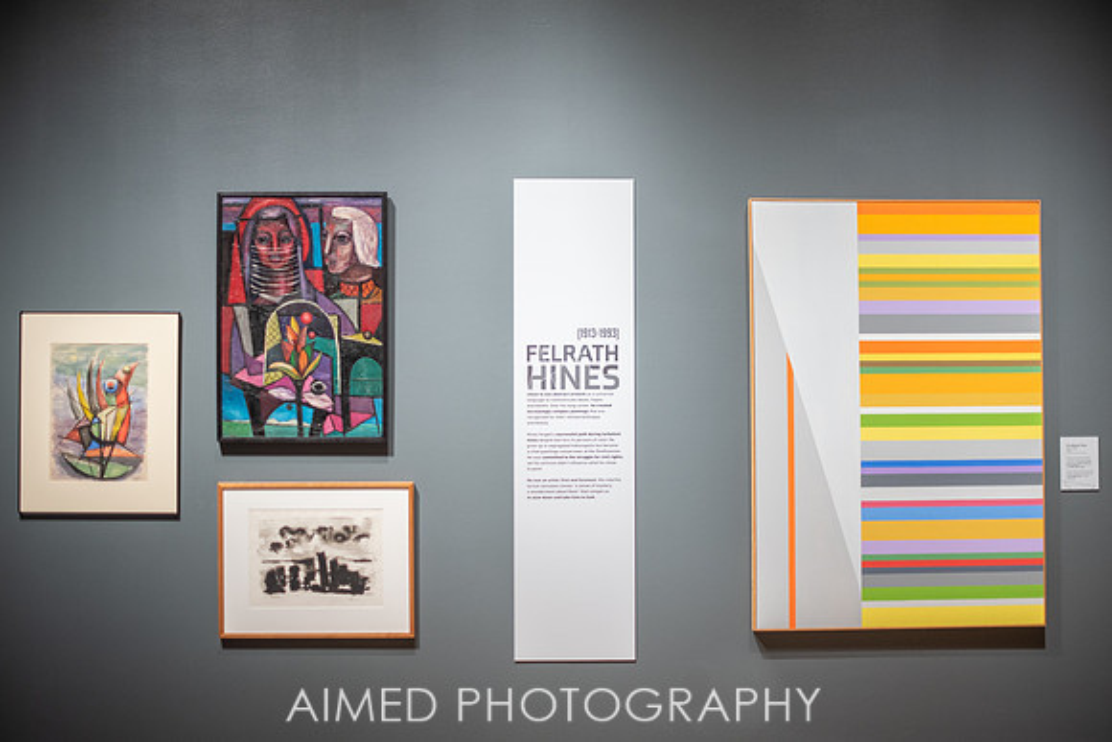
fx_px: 1611
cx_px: 575
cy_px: 379
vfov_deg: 25.9
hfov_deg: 38.1
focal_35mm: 52
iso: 500
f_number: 1.4
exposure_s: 1/125
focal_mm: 50
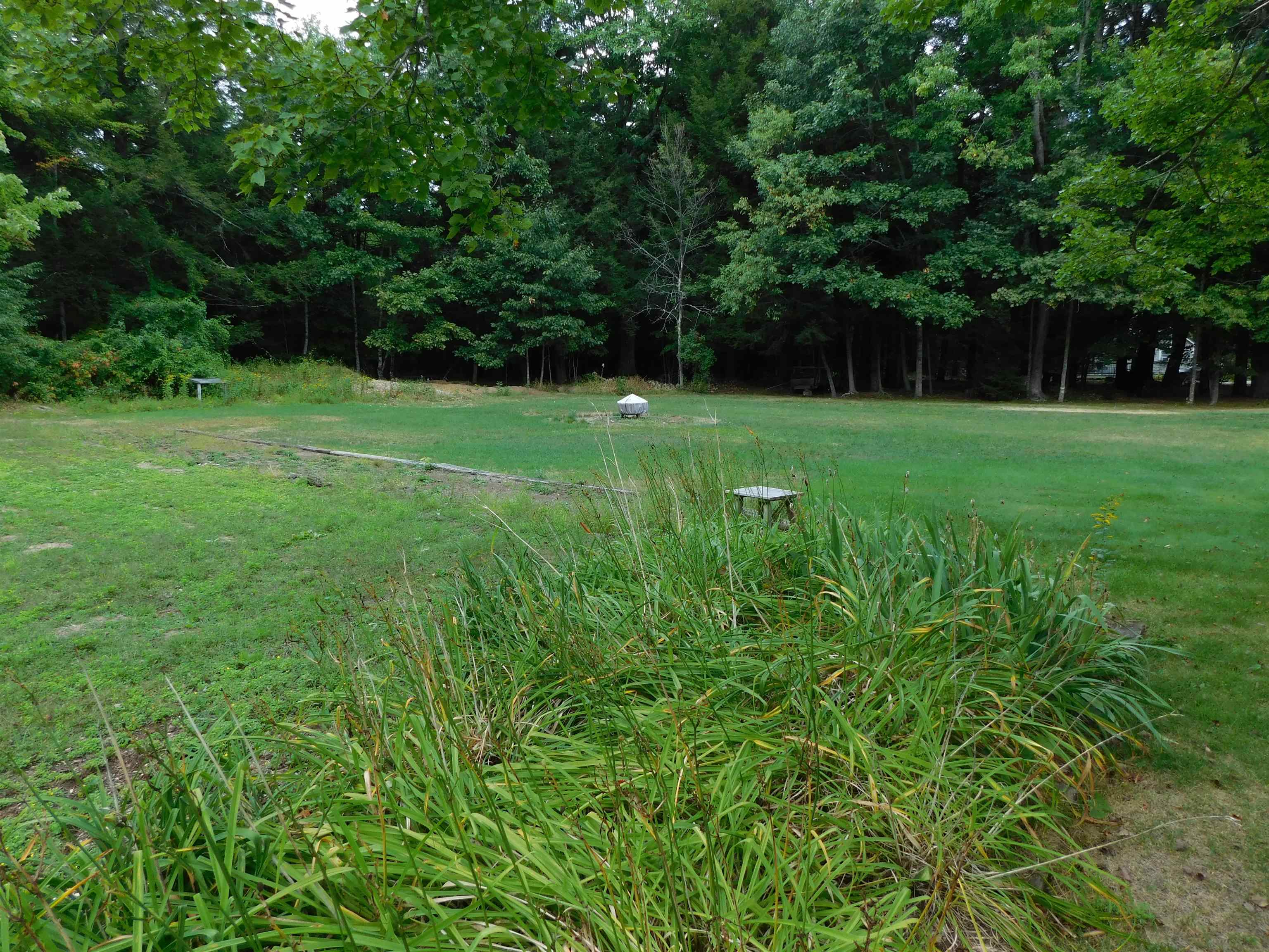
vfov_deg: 58.9
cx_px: 634
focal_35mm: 23
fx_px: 843
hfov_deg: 73.9
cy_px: 476
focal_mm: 4
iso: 125
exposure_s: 1/320
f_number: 3
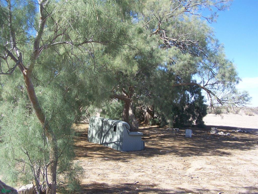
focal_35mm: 38
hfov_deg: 49.0
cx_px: 129
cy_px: 97
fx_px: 283
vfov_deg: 37.7
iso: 64
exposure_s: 1/250
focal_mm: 6.3
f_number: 4
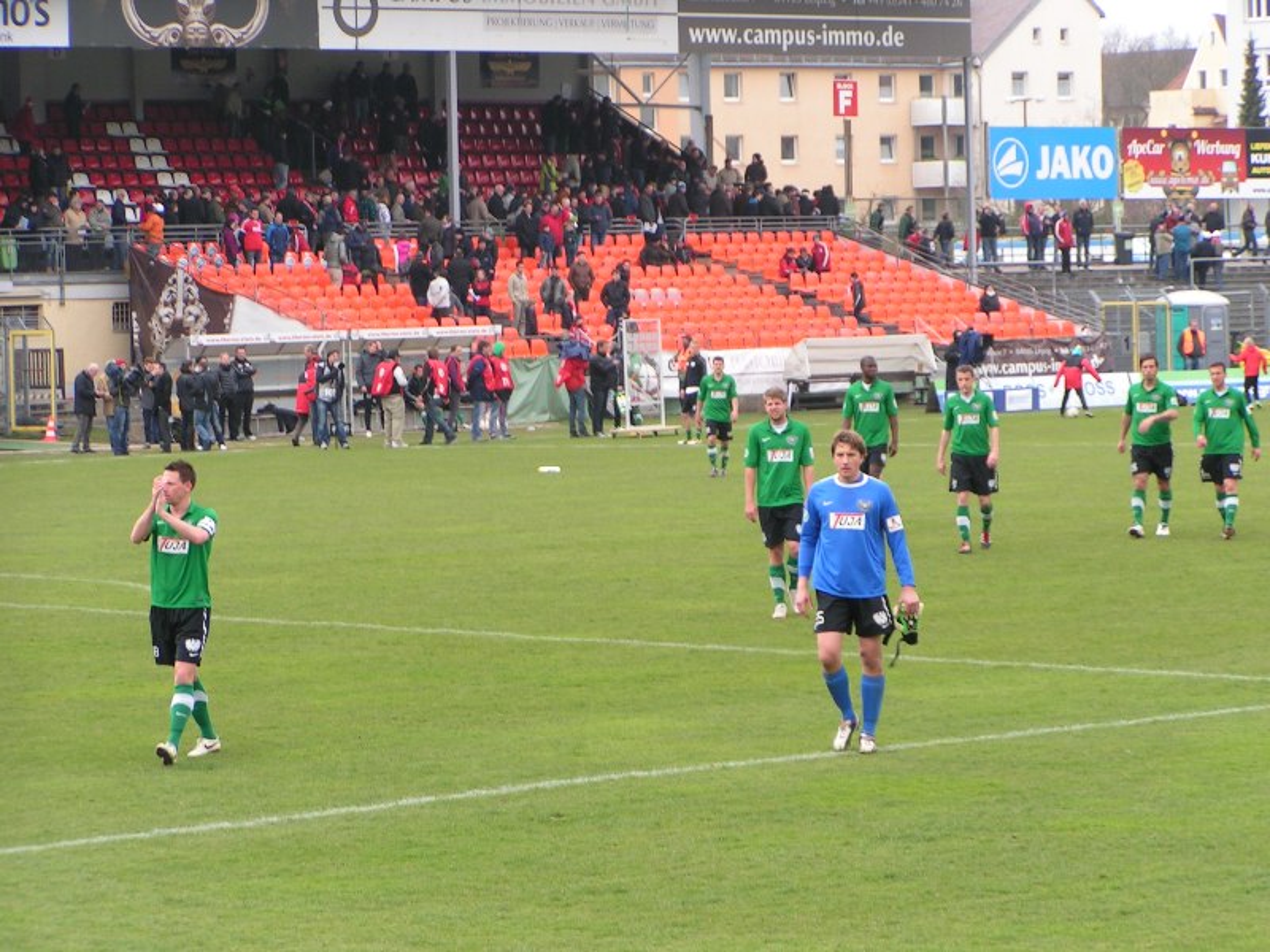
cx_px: 635
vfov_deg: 9.9
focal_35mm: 150
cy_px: 476
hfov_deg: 13.2
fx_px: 5503
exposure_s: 1/200
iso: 50
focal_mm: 22.9
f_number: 4
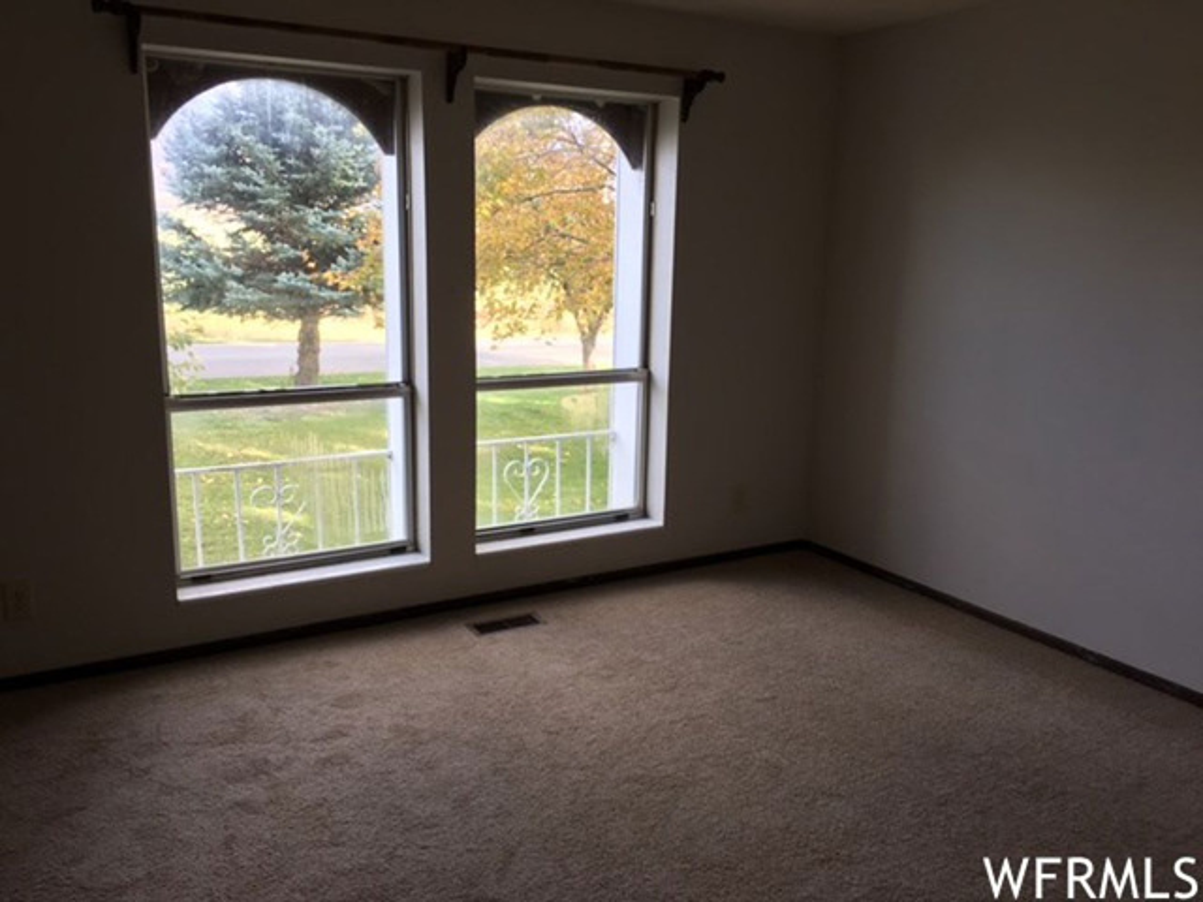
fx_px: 1008
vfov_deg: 48.2
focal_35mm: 29
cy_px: 451
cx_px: 602
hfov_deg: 61.7
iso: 25
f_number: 2.2
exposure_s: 1/60
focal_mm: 4.15
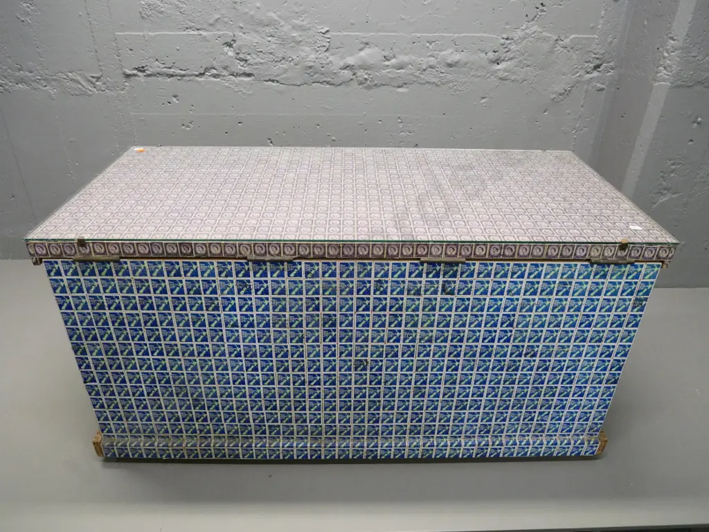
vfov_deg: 56.8
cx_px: 354
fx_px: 492
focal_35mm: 24
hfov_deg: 71.6
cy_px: 266
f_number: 5.6
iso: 3200
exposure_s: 1/160
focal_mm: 12
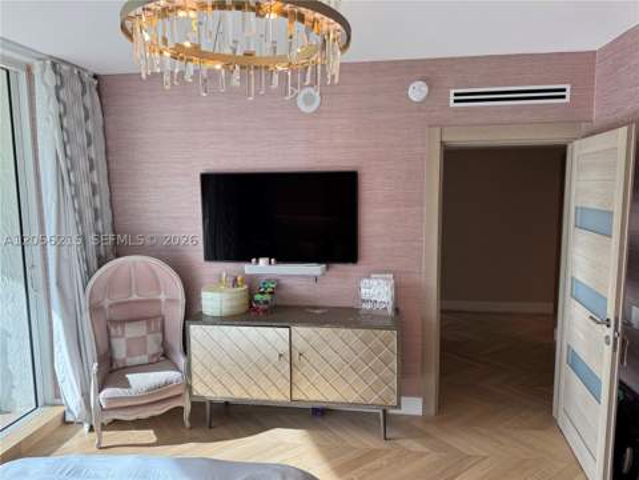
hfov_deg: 71.6
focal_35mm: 24
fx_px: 443
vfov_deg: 56.8
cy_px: 240
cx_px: 320
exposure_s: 1/379
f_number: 1.78
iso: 80
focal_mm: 6.76
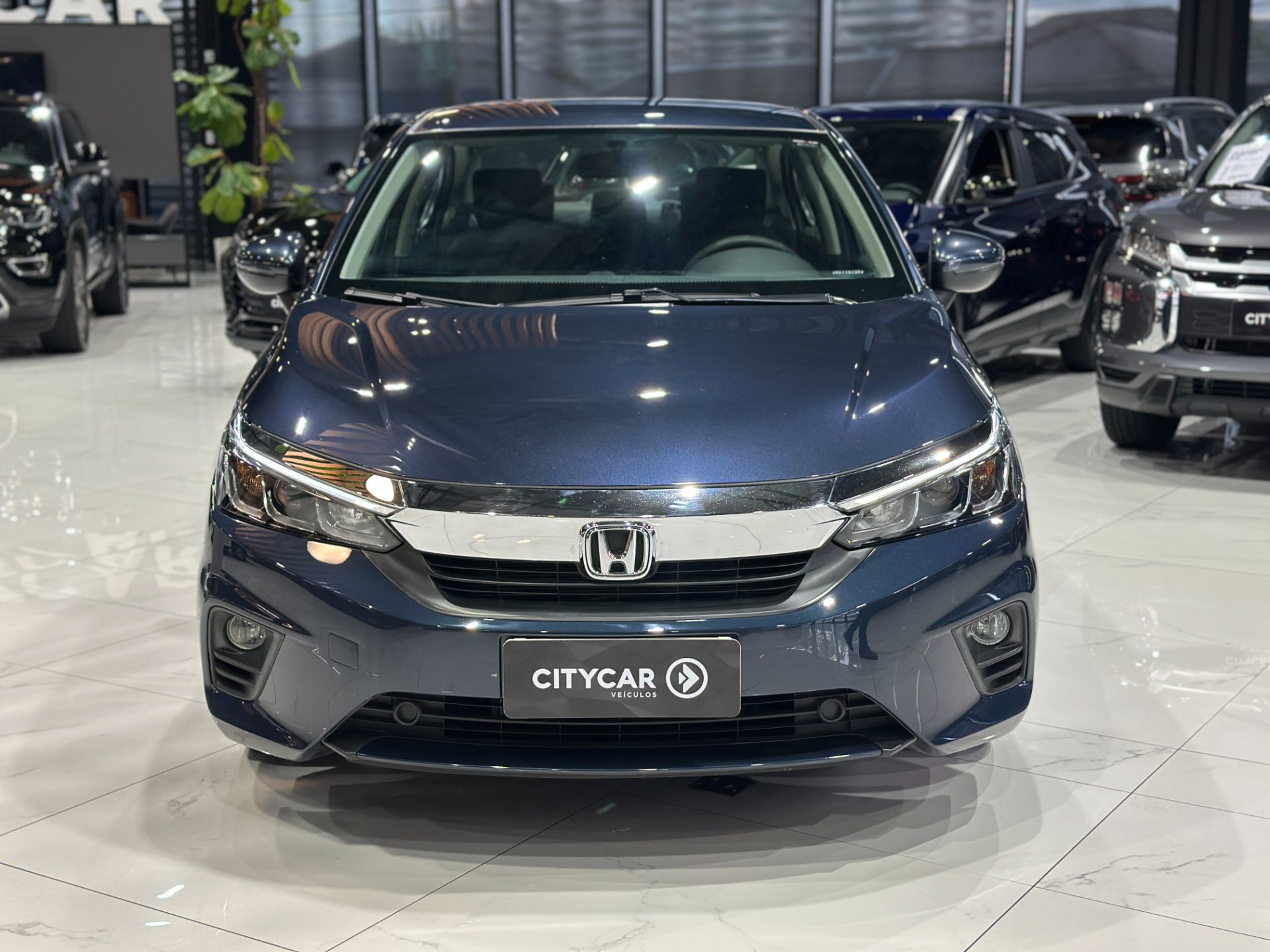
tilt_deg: -10.8
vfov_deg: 30.3
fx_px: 1761
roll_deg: +0.2
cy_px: 476
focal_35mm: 48
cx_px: 635
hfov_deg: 39.7
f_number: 1.78
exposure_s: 1/60
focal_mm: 6.86
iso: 125
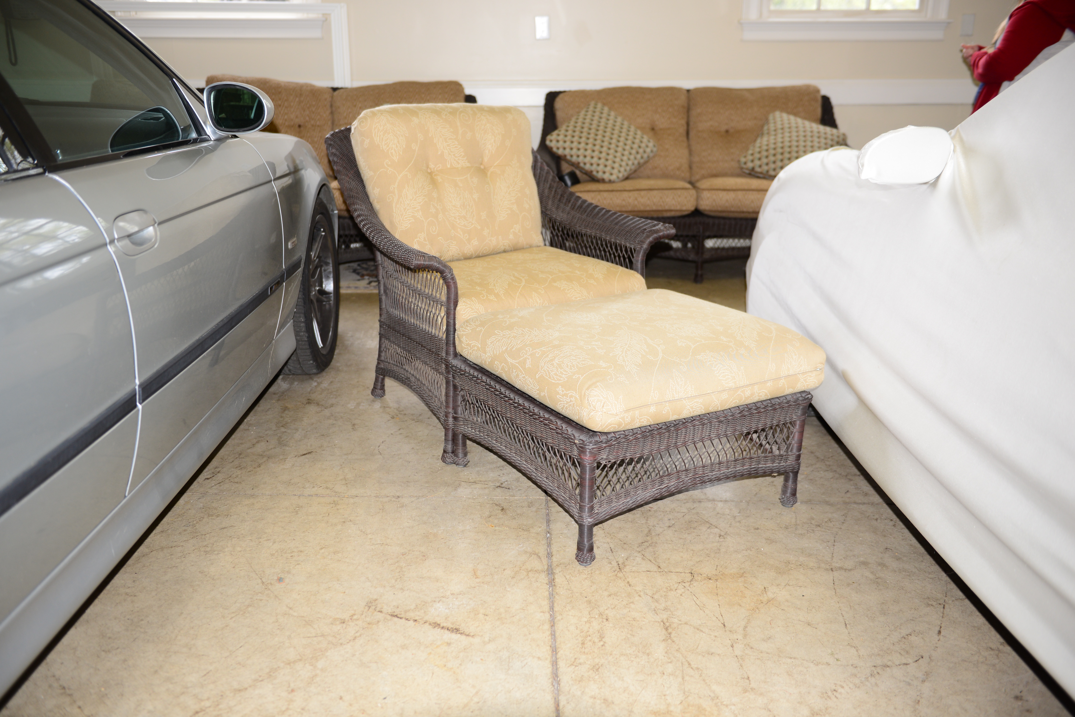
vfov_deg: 38.9
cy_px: 358
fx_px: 1016
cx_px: 538
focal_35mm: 34
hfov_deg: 55.8
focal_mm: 34
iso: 400
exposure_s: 1/100
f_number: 2.8
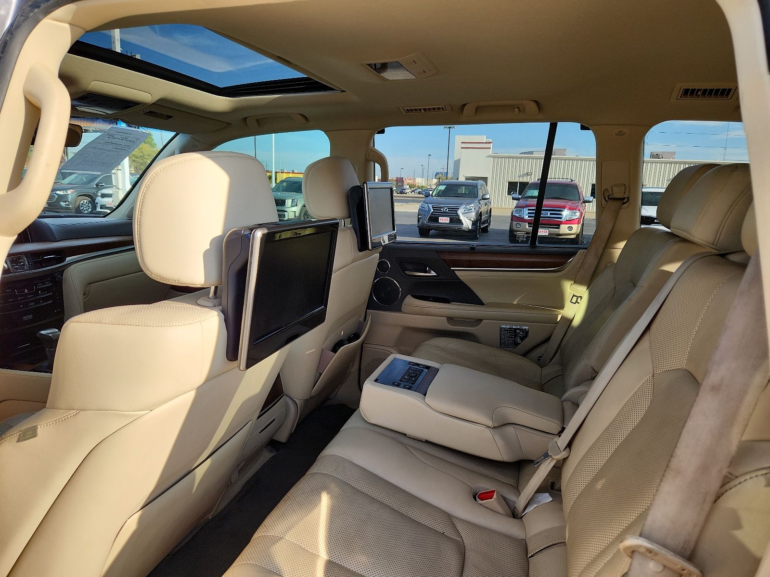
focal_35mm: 23
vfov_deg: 58.9
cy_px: 288
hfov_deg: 73.9
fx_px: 512
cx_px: 385
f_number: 1.8
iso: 50
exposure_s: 1/455
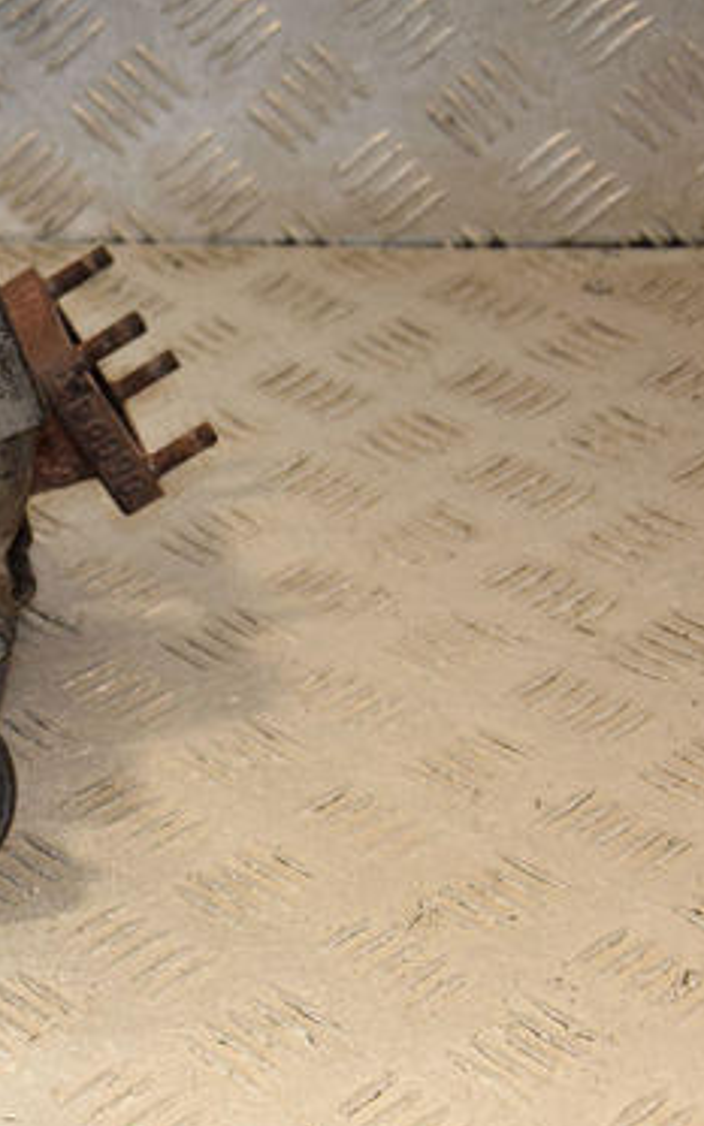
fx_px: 3378
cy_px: 534
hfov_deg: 11.5
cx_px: -251
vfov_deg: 18.9
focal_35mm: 110
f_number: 5.6
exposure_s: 1/200
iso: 800
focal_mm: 42
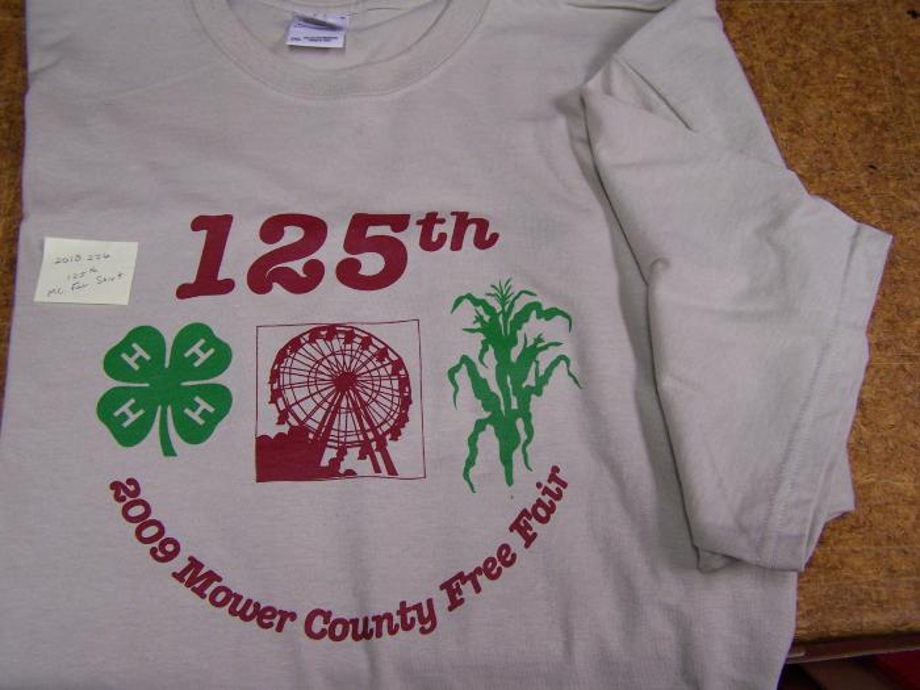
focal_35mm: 38
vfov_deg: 37.7
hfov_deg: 49.0
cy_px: 345
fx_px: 1010
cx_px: 460
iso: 100
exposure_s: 1/30
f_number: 2.8
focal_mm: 6.3
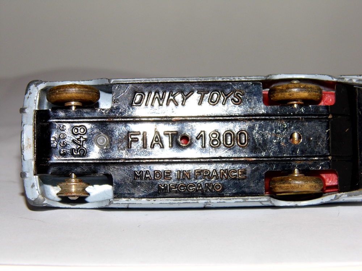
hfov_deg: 18.5
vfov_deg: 14.0
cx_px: 181
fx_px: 1109
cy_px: 136
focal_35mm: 106
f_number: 4.5
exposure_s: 1/60
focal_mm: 19
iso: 100
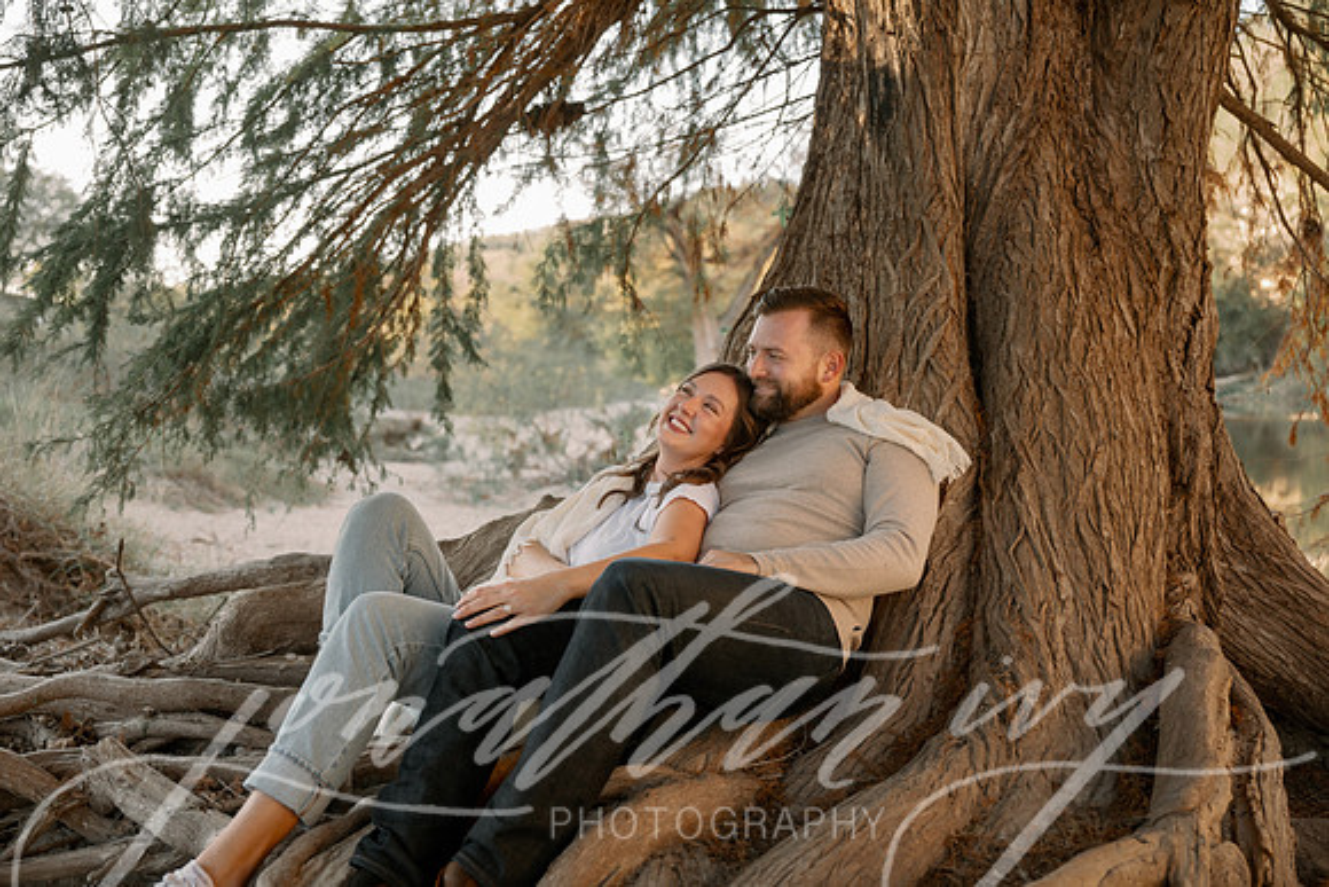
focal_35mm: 35
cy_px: 444
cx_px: 664
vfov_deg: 37.9
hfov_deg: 54.4
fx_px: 1292
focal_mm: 35
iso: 250
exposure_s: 1/200
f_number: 2.8
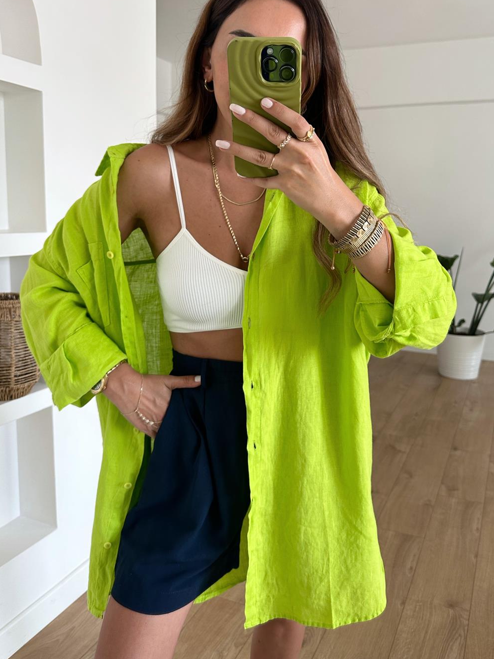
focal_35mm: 29
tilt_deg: -33.0
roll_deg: -1.3
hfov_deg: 48.0
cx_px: 287
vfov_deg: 61.4
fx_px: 552
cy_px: 287
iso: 125
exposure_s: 1/121
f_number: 1.78
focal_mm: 6.86
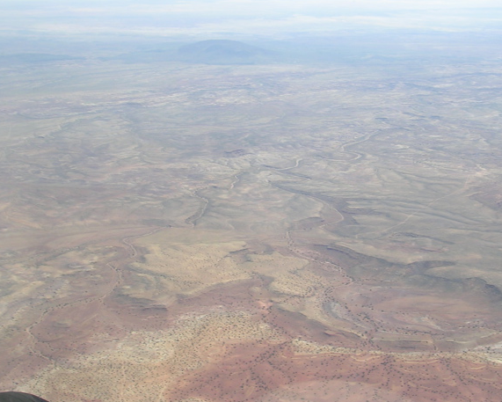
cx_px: 279
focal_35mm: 58
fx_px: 862
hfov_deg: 32.4
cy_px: 196
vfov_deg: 26.2
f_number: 6.4
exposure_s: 1/166
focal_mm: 8
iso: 50
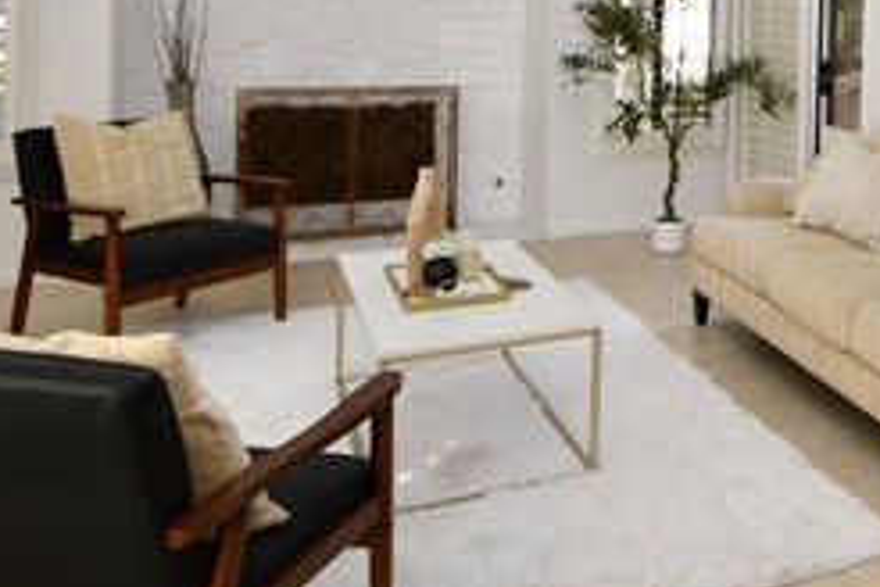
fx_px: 953
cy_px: 59
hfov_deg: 43.8
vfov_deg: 32.5
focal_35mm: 39
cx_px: 841
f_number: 5
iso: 200
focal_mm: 10
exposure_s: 1/100
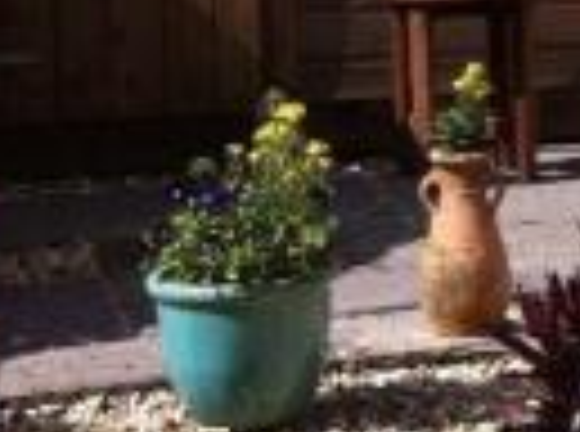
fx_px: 2657
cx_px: 1189
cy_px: 2
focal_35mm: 159
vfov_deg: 9.2
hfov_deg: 11.2
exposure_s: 1/815
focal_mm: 3.85
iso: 80
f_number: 2.8
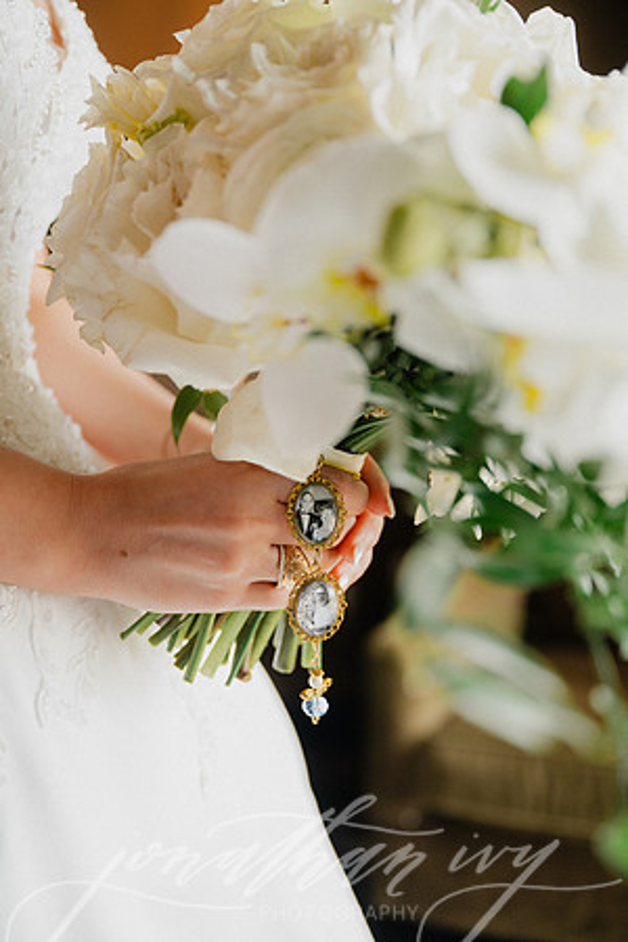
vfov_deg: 45.4
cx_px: 314
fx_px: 1125
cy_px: 471
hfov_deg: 31.2
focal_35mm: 43
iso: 640
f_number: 2.8
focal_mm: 43
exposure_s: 1/80
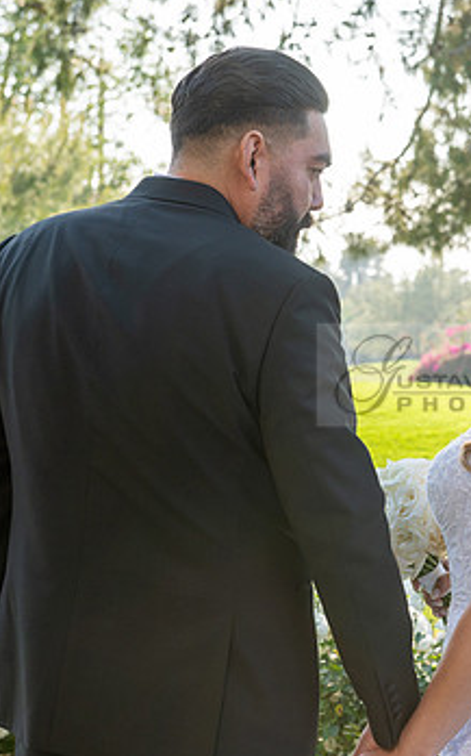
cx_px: 506
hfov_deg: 10.9
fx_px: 2448
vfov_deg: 17.5
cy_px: 375
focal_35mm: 119
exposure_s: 1/160
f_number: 8
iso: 200
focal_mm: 70
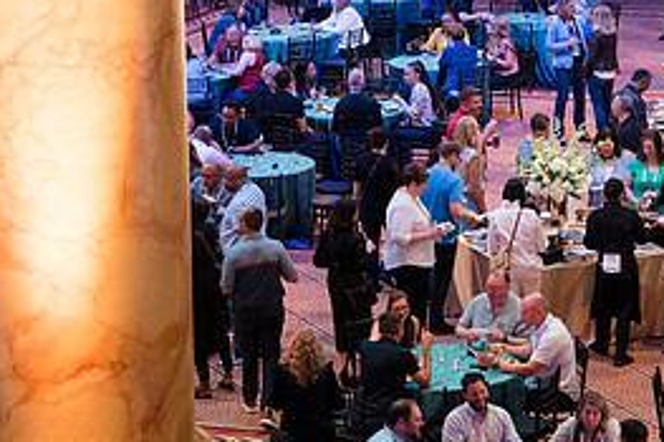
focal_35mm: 168
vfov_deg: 8.1
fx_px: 3097
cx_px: 445
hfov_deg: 12.2
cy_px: 100
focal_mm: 71
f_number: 2.8
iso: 2200
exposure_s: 1/125
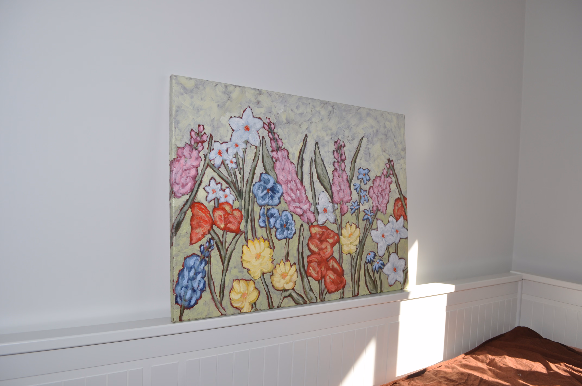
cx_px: 291
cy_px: 193
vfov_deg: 47.8
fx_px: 436
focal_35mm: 27
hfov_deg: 67.4
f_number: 6.3
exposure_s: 1/200
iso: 200
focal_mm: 18
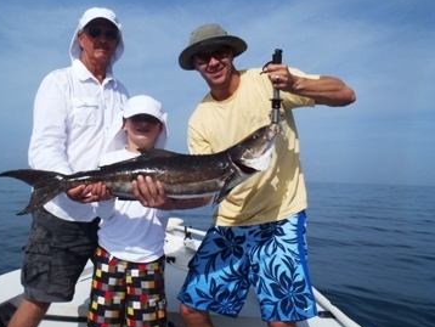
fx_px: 440
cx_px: 183
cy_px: 158
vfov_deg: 40.7
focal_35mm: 35
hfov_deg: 52.4
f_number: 10
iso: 80
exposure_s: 1/160
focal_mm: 5
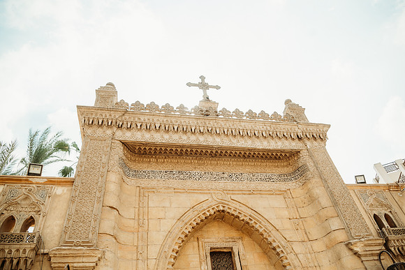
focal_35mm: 26
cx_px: 209
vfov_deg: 50.4
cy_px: 135
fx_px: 287
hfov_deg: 70.3
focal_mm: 24
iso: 200
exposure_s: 1/2000
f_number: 4
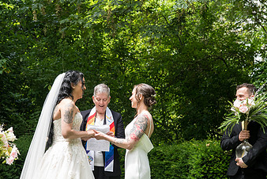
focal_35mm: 96
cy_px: 121
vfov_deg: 14.3
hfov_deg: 21.2
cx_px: 102
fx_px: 713
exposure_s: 1/400
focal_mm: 56
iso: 500
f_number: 5
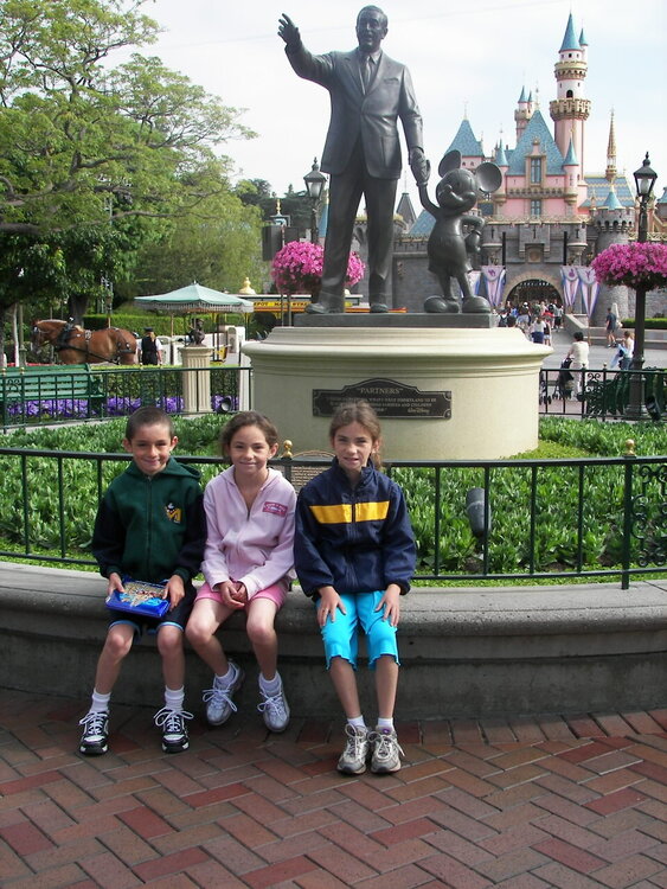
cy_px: 444
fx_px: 1207
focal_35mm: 47
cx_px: 334
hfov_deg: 30.9
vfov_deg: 40.4
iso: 50
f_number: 2.8
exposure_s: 1/400
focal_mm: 7.8
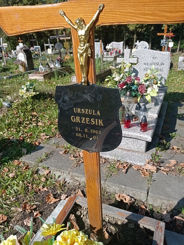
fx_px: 199
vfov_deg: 63.5
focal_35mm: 28
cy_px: 122
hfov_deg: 49.7
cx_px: 92
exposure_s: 1/2660
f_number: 1.79
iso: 106
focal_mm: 4.74
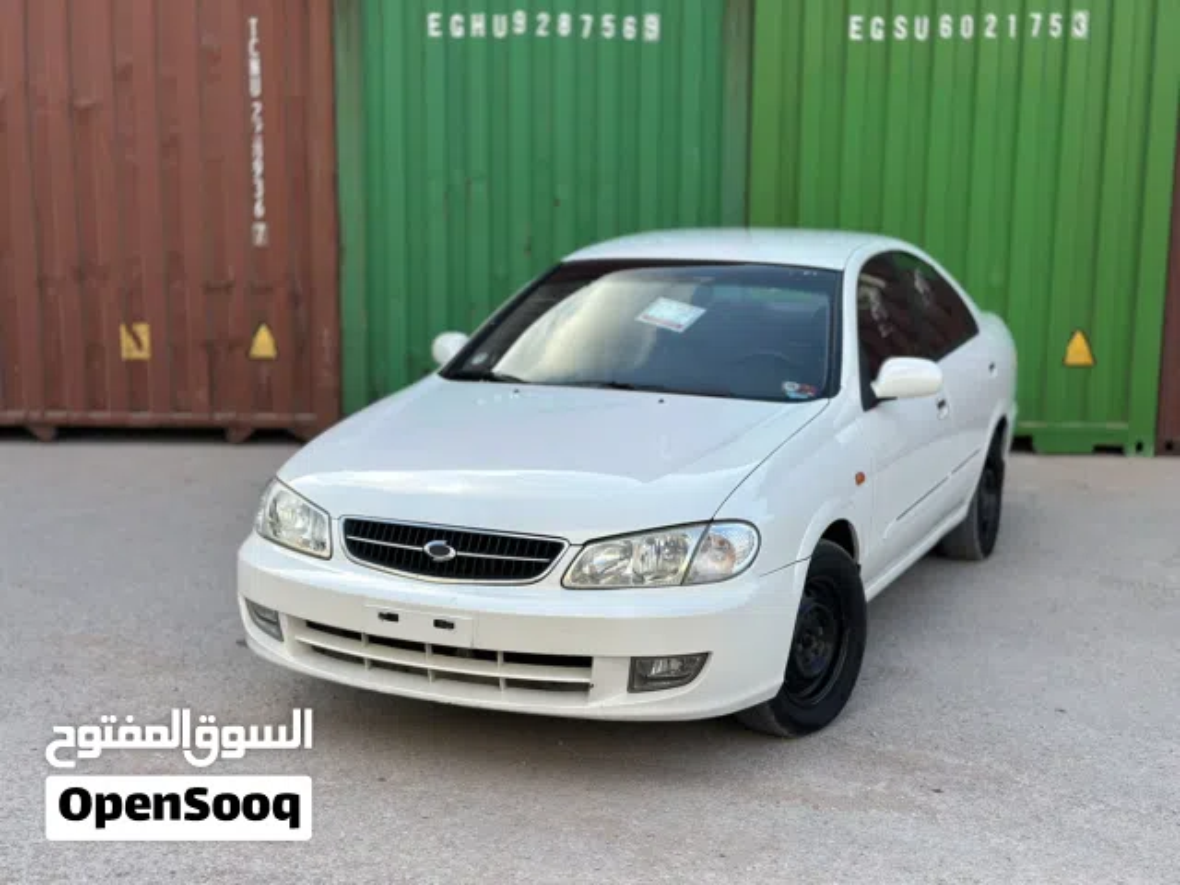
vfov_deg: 30.3
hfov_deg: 39.7
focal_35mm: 48
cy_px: 442
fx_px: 1636
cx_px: 590
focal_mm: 6.86
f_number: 1.78
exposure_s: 1/1517
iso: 80
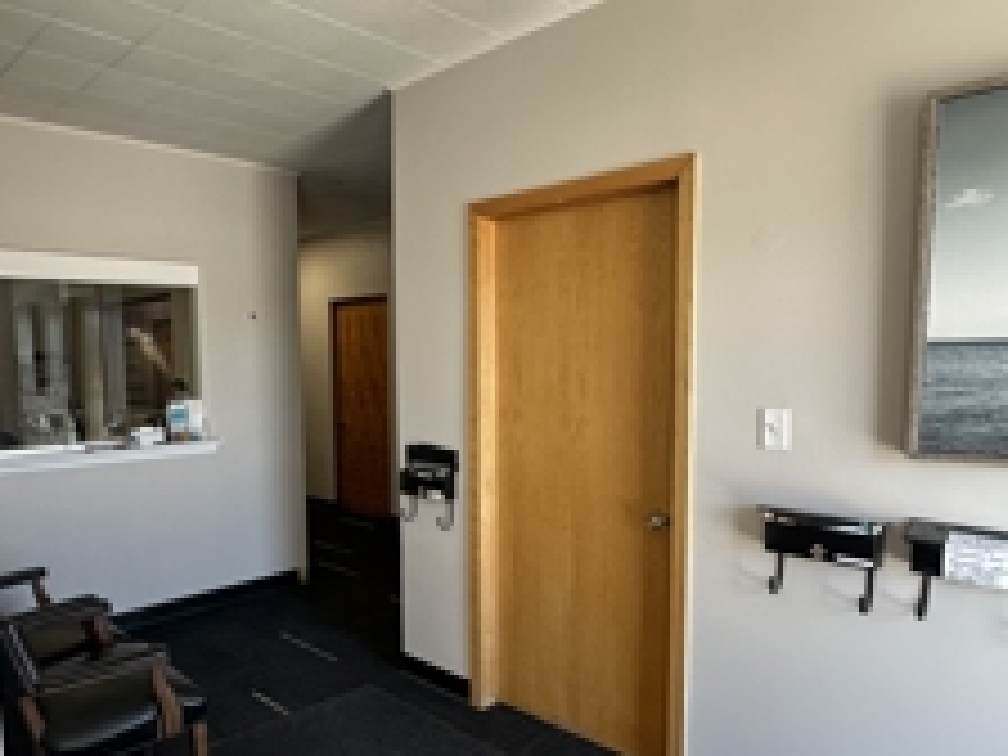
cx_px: 396
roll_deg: +0.4
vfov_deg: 54.7
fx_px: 728
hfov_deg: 68.6
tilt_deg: -5.7
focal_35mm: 25
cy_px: 432
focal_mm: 2.22
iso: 125
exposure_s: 1/99
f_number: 2.2
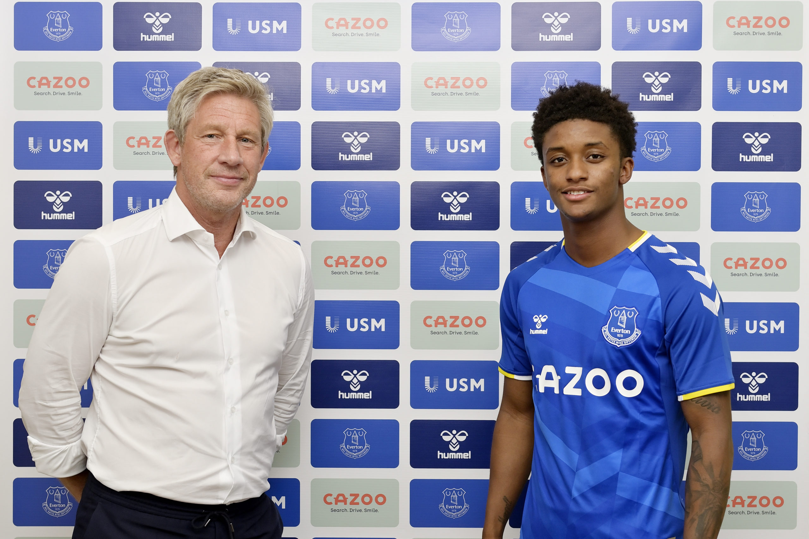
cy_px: 270
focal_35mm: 50
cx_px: 404
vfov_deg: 27.0
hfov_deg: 39.6
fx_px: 1124
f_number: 5
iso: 320
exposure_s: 1/250
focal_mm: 50
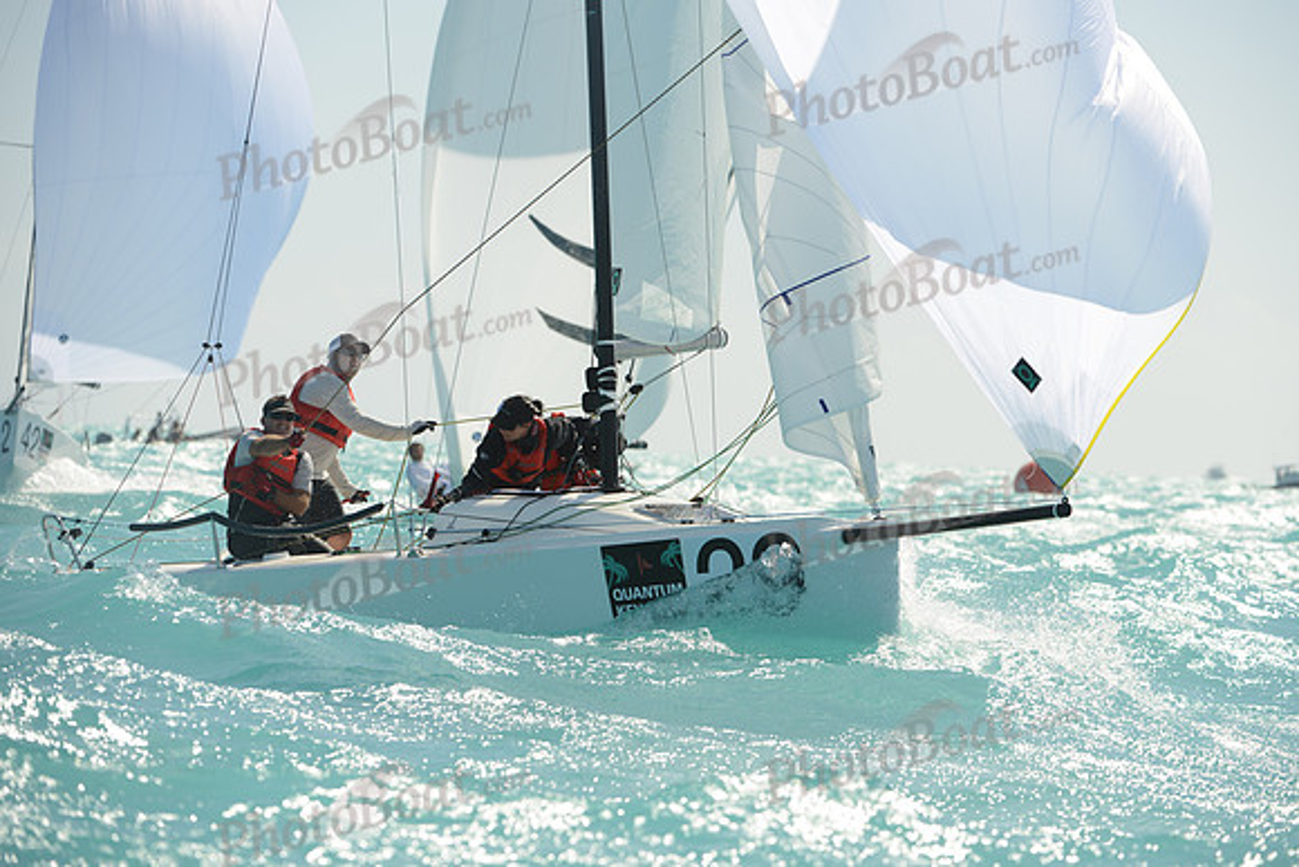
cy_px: 434
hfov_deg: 8.2
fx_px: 9023
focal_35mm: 250
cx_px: 650
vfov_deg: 5.5
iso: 200
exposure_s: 1/1000
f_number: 8
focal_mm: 250
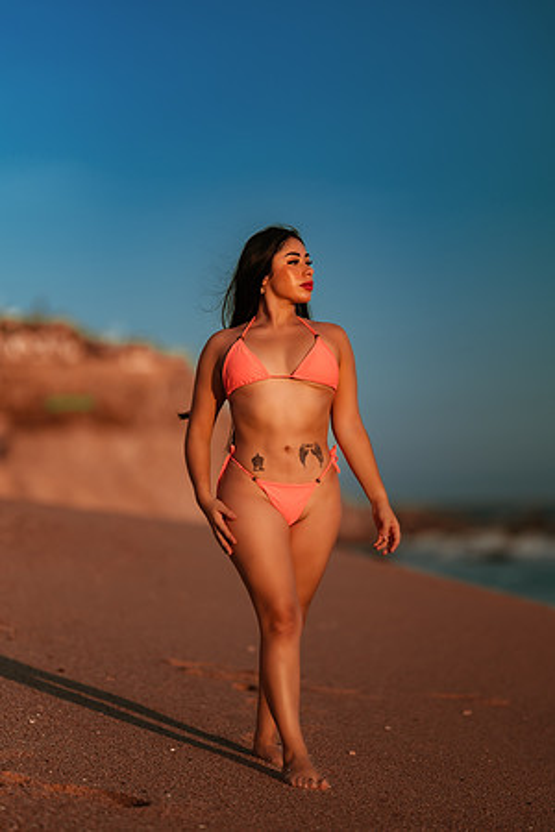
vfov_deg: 15.2
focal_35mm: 135
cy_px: 416
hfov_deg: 10.2
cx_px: 278
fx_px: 3122
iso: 100
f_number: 1.8
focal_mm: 135
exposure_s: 1/6400
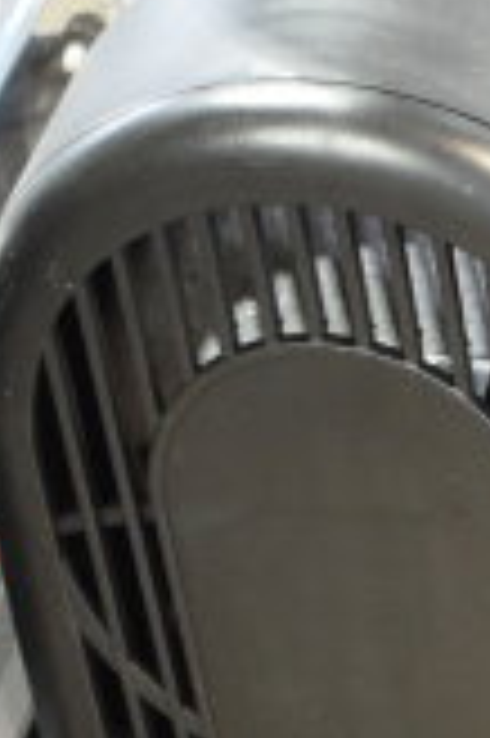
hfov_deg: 7.3
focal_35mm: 176
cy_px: 691
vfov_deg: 11.6
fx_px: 3596
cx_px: 1196
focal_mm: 21
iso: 900
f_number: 3.8
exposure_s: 1/30
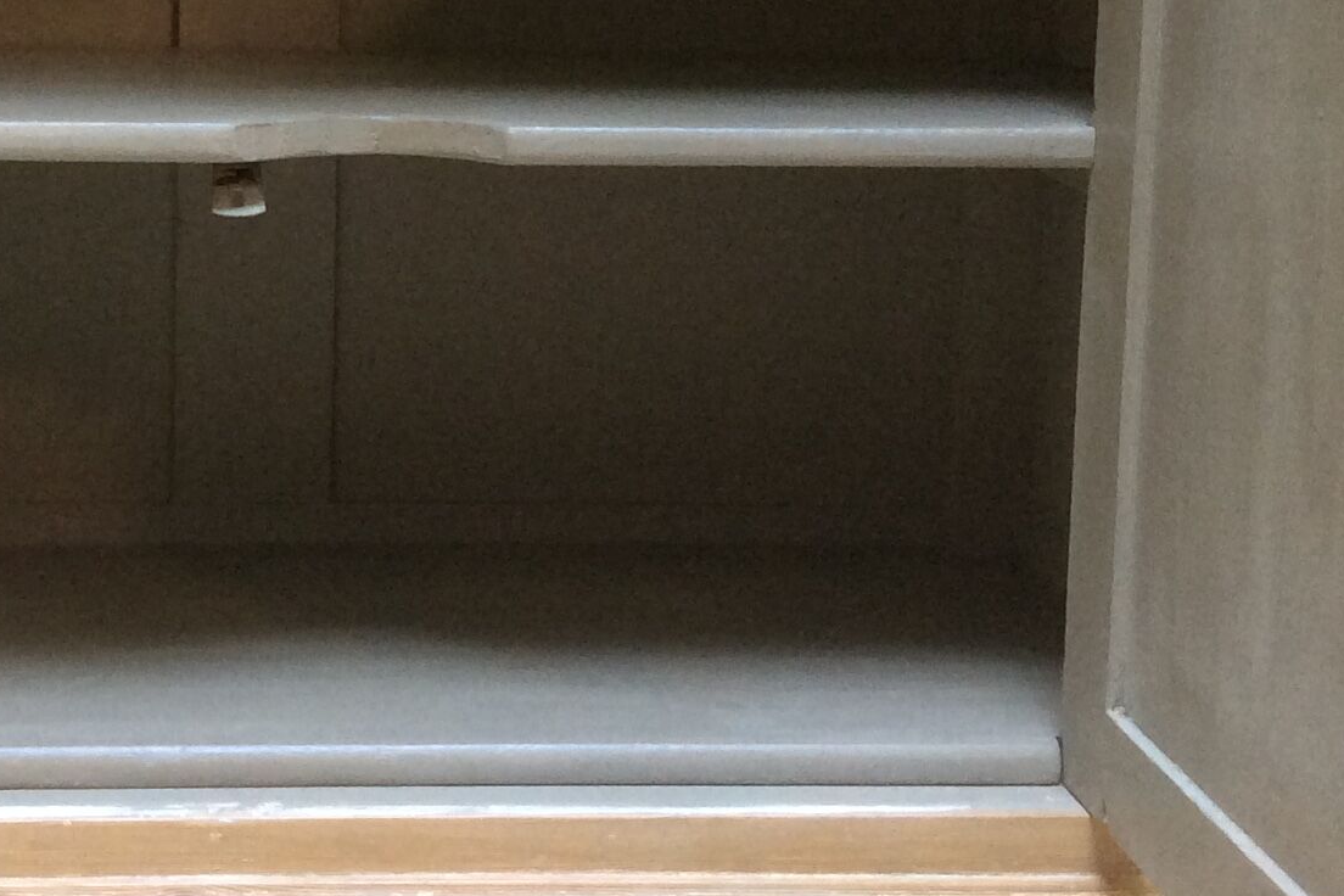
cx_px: 414
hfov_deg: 25.8
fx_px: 2912
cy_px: 156
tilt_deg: -7.7
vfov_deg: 17.3
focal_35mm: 78
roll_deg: +0.2
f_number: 2.4
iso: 125
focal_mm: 3.3
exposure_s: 1/25
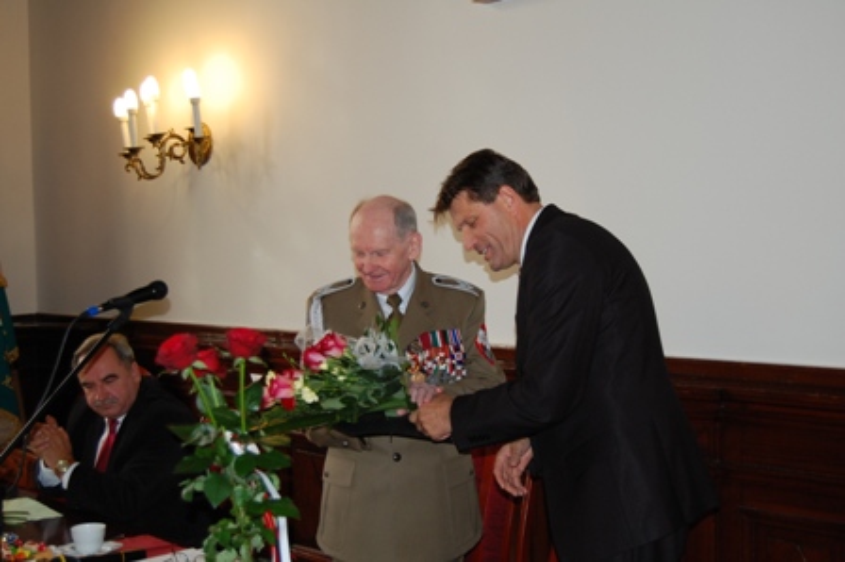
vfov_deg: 28.0
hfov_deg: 41.1
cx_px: 422
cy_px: 281
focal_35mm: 48
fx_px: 1126
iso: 400
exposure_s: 1/60
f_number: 4.5
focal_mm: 32
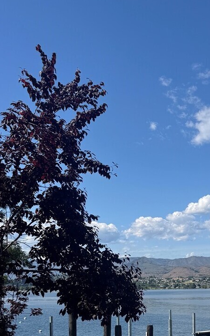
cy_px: 298
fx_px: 467
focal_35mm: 51
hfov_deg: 24.0
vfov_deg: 37.2
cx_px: 218
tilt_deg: -1.8
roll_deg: +1.5
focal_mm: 6.76
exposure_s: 1/5348
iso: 80
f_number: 1.78
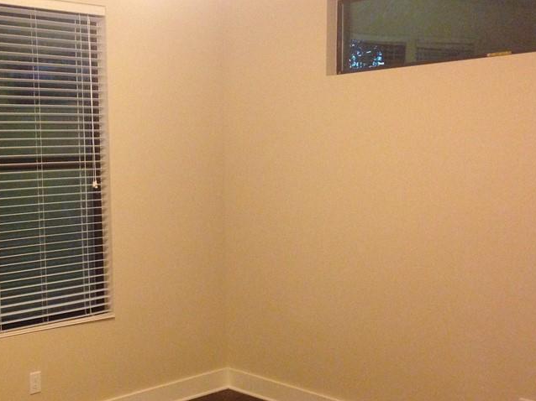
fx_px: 820
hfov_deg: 35.6
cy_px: 214
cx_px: 155
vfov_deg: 27.5
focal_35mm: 53
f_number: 2.4
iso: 400
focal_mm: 4.12
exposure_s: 1/17
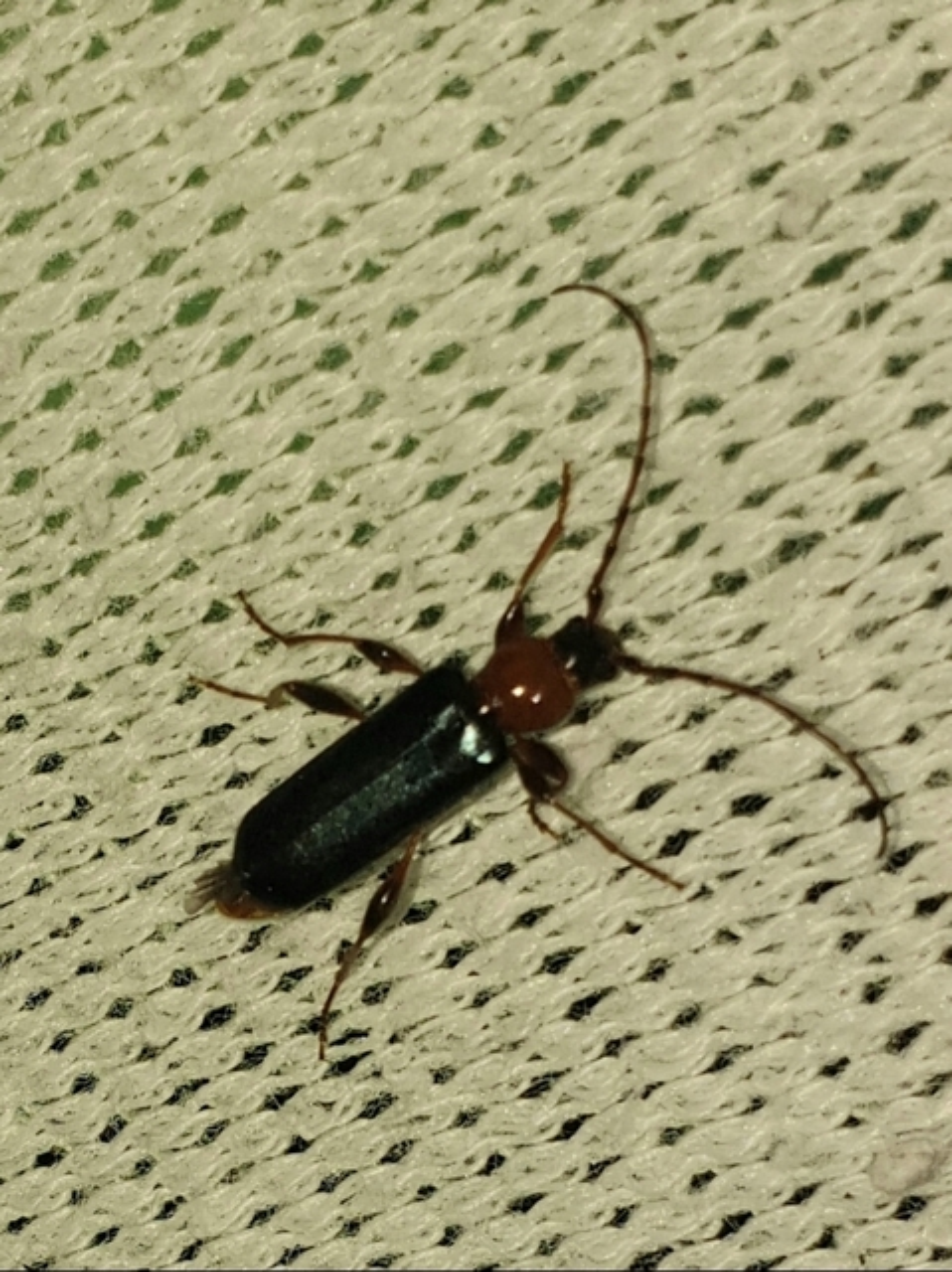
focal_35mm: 26
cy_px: 636
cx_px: 476
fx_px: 955
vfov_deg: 67.3
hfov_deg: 53.0
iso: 50
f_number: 2.4
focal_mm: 4.3
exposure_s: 1/1044
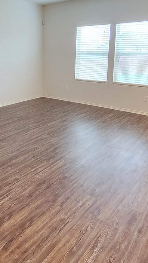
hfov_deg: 37.9
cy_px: 77
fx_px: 202
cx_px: 19
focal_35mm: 29
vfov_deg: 63.5
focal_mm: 2.2
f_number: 2.2
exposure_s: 1/24
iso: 640
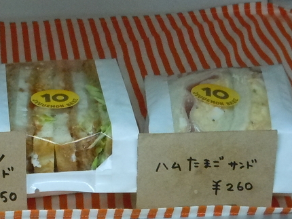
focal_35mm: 92
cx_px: -34
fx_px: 776
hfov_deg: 20.3
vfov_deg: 15.6
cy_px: 247
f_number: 4
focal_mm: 5.9
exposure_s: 1/125
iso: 640
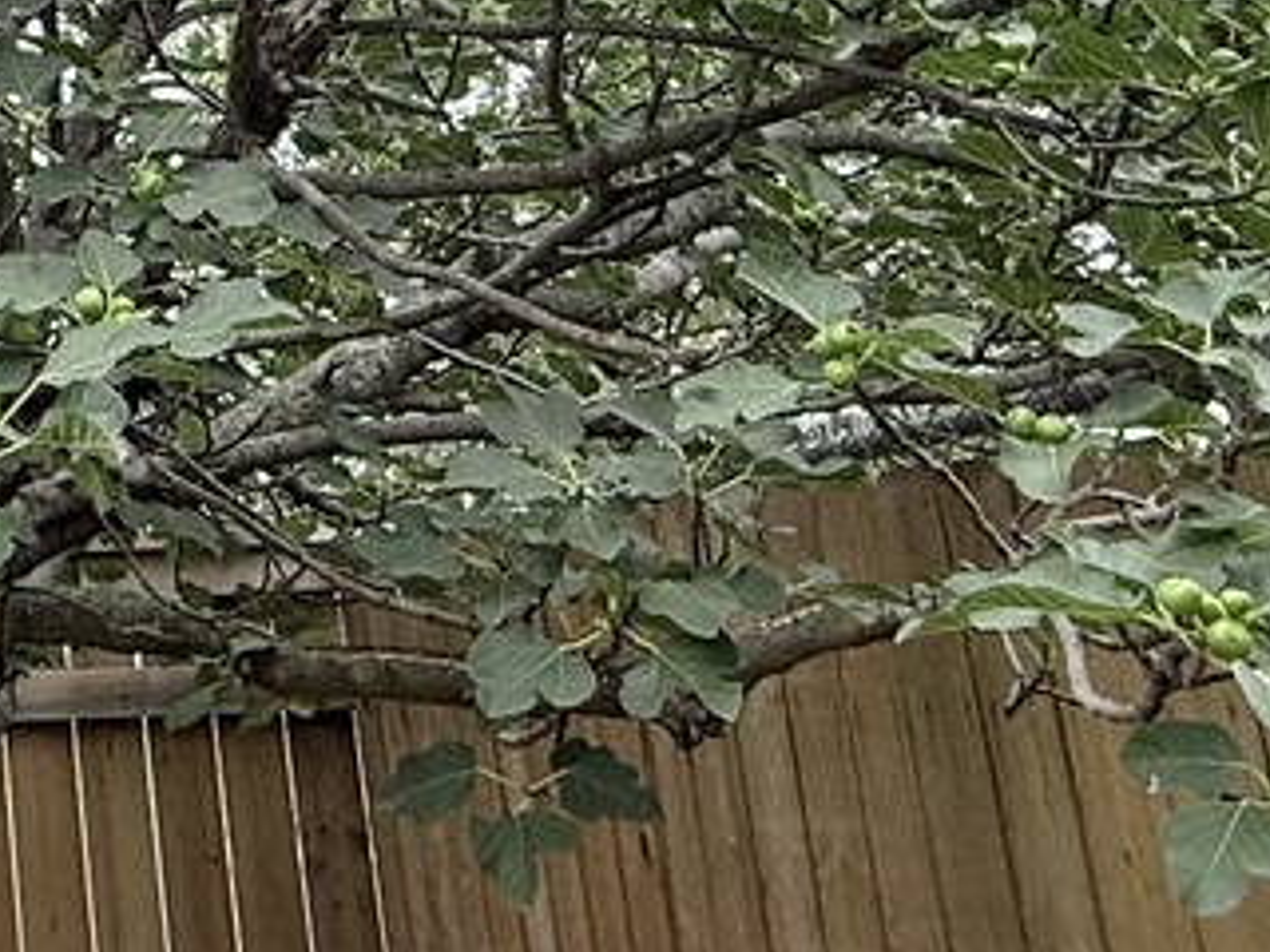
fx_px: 2311
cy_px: -131
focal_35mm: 63
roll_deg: +1.6
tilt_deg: +22.1
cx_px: -282
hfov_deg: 26.9
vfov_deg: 21.9
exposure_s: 1/569
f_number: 2.2
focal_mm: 2.22
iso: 64
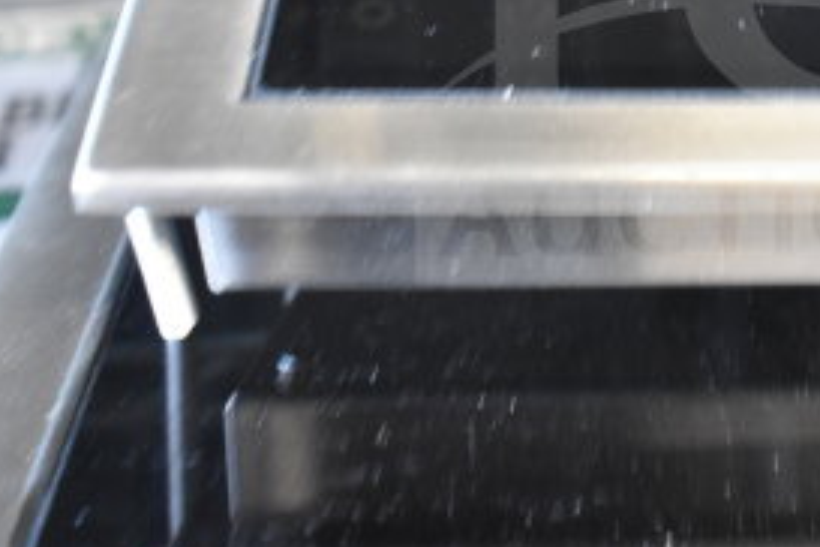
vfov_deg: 17.4
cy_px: 47
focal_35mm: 77
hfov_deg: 25.4
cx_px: 751
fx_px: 1756
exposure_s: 1/40
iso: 2500
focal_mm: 23
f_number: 3.8
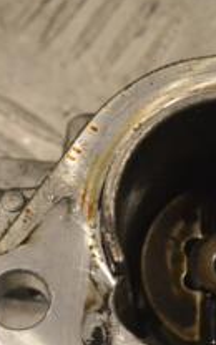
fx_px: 1658
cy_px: 255
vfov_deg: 11.9
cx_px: 239
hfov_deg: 7.4
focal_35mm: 176
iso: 3200
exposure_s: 1/400
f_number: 10
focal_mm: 40
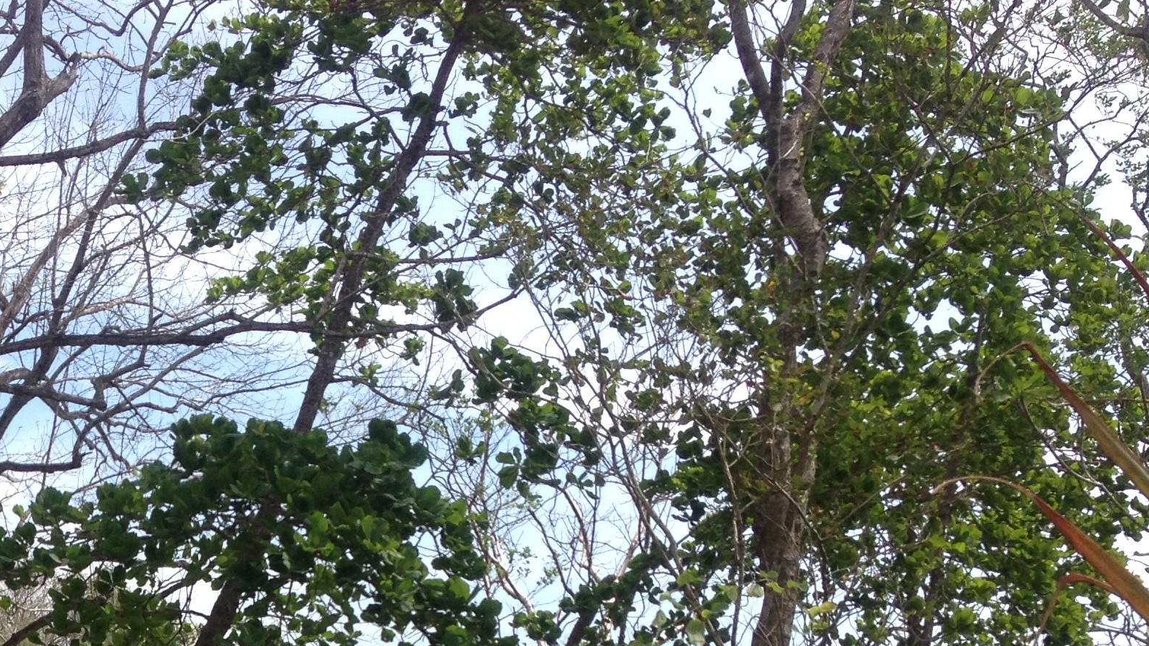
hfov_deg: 26.0
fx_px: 2407
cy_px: 890
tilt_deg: -2.3
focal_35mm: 79
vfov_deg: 14.5
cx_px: 109
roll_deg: +0.5
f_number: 2.4
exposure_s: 1/1082
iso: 50
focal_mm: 4.28
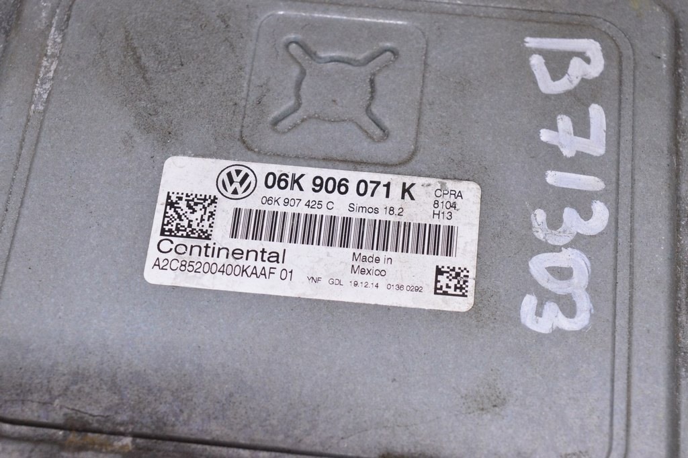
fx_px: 1575
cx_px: 344
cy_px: 229
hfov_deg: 24.6
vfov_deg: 16.5
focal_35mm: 82
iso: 1600
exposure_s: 1/160
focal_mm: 55
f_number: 8
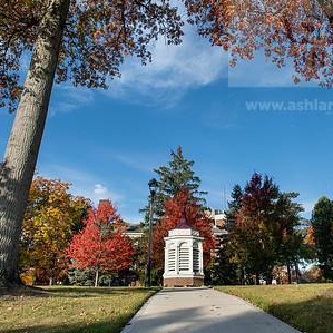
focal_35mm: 28
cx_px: 195
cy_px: 129
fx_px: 305
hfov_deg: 57.0
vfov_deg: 56.7
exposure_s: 1/500
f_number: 5.6
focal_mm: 17
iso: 80
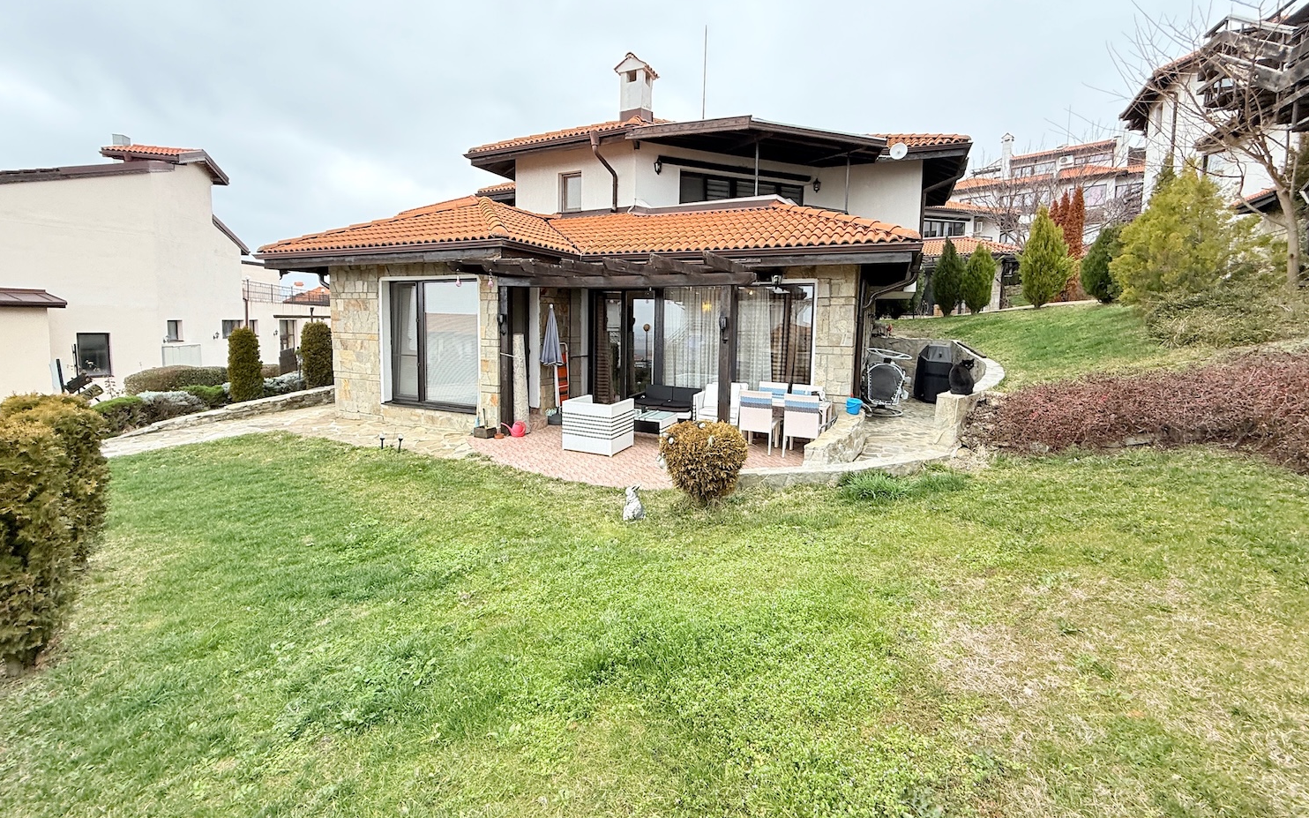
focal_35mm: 15
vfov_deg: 74.6
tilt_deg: -8.9
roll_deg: +1.4
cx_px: 654
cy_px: 367
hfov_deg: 101.5
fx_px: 535
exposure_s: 1/224
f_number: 2.2
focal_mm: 2.22
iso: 64
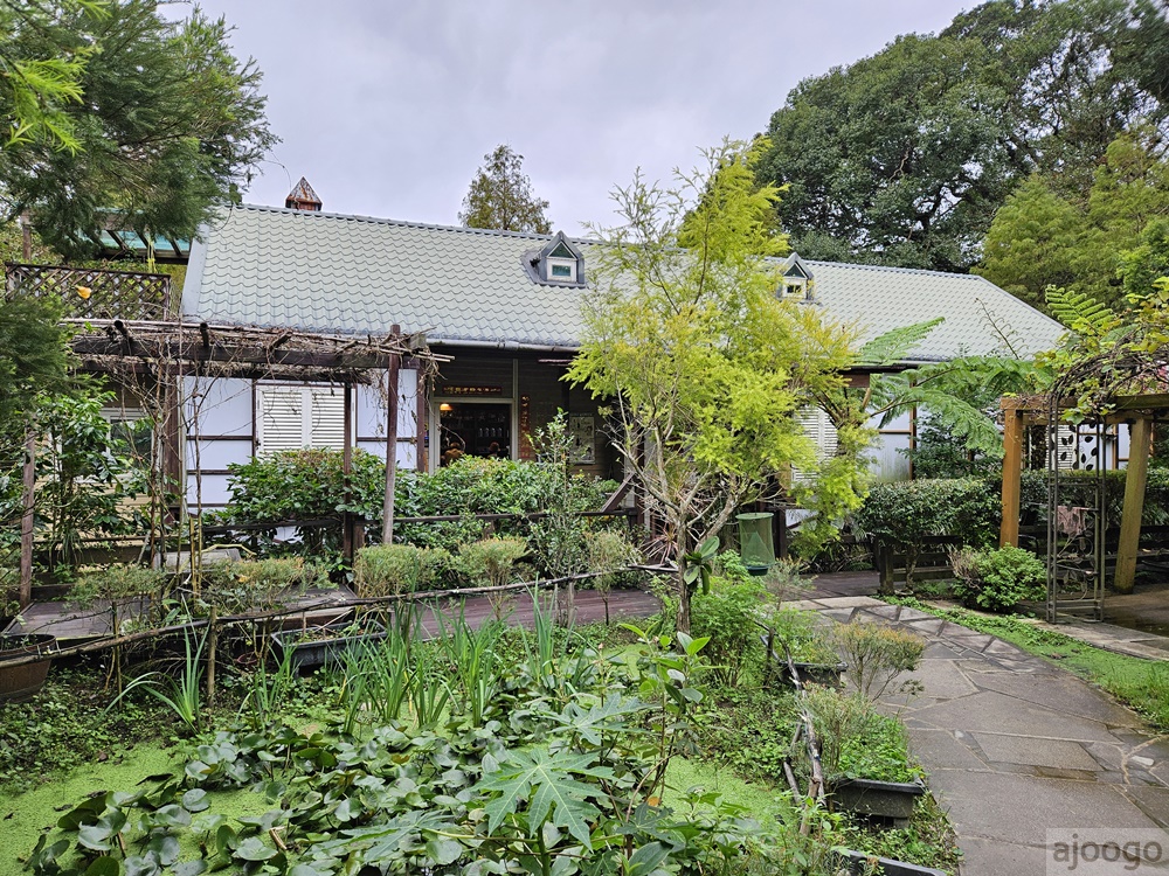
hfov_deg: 73.9
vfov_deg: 58.9
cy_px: 438
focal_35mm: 23
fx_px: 777
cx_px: 584
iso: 64
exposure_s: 1/180
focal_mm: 5.4
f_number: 1.8
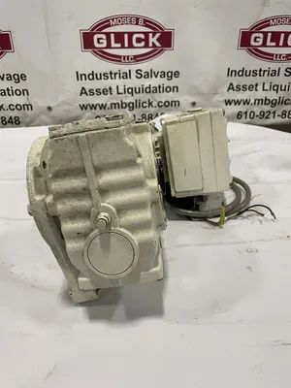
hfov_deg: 53.1
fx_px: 291
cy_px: 194
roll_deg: +1.8
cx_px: 146
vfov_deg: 67.3
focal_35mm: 26
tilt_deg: -30.7
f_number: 1.6
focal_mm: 4.2
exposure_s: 1/83
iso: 125
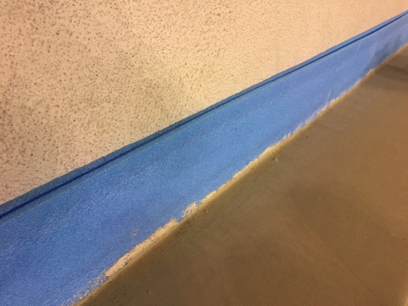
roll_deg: -2.6
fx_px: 342
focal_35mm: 29
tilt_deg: -32.6
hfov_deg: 61.7
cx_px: 204
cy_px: 153
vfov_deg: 48.2
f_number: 2.2
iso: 200
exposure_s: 1/33
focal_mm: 4.15
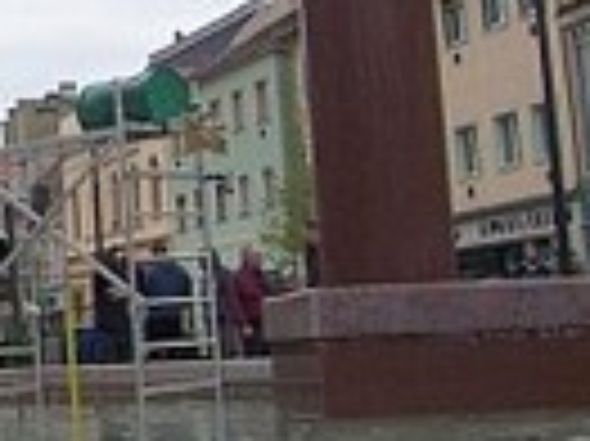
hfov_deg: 17.1
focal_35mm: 104
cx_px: -288
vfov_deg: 14.1
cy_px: 58
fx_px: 1771
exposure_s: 1/250
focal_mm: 5.6
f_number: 5.6
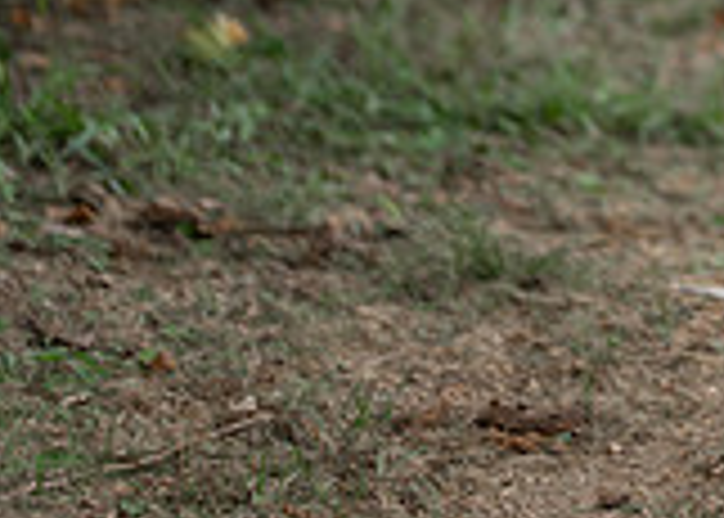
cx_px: 1068
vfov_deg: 6.0
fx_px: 4832
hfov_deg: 8.4
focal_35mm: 235
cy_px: -393
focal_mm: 50
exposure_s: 1/3200
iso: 100
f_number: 1.2
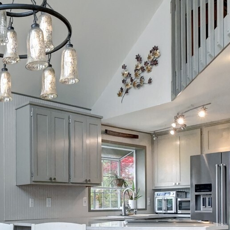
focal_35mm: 42
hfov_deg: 37.1
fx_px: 316
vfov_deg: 37.1
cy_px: 213
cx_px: 18
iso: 3200
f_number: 11
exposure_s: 1/50
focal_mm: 10
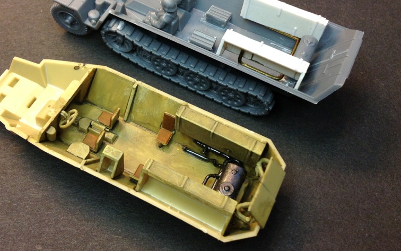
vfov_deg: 26.2
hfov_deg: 40.9
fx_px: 536
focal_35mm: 49
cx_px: 172
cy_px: 84
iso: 100
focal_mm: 4.28
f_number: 2.4
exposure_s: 1/100
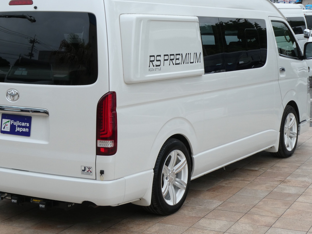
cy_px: 86
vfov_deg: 20.4
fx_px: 649
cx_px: 133
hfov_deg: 27.0
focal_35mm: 72
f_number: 4.1
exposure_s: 1/200
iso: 80
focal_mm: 9.6
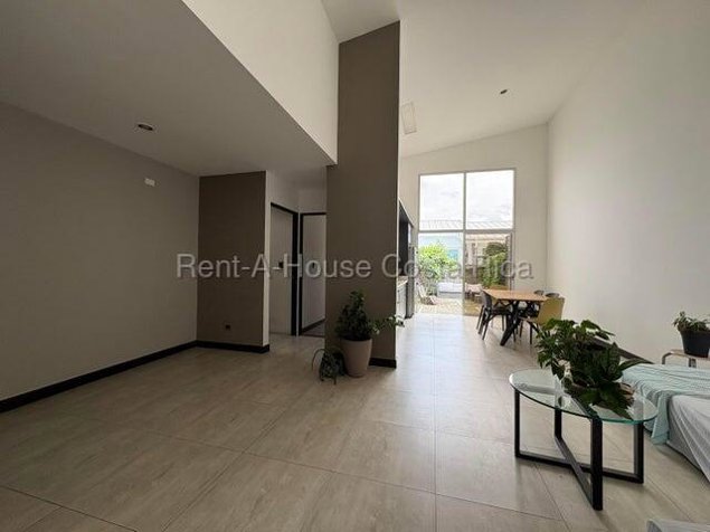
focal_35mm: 14
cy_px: 266
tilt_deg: -0.5
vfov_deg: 85.7
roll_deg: -0.7
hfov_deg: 102.1
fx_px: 287
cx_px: 355
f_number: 2.2
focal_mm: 2.22
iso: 64
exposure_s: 1/198
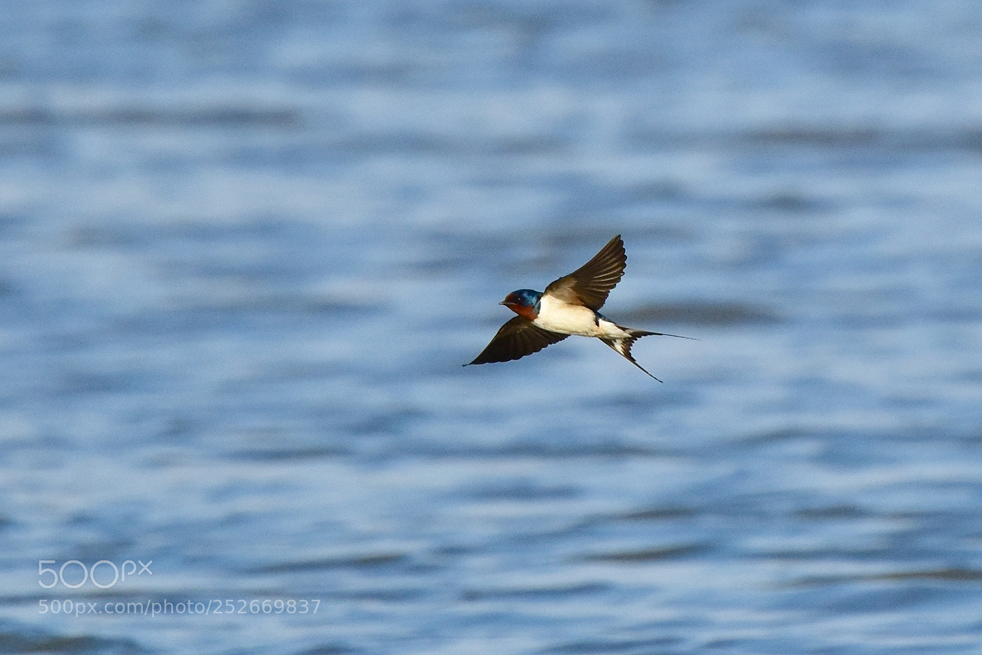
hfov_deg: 3.3
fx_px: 17185
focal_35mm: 630
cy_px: 328
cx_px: 491
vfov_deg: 2.2
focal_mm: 420
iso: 500
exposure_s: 1/3200
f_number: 5.6
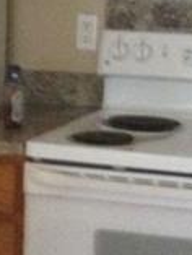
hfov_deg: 8.7
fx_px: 1263
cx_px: 122
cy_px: -57
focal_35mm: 171
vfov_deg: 11.3
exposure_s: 1/15
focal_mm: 4.28
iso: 500
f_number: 2.4
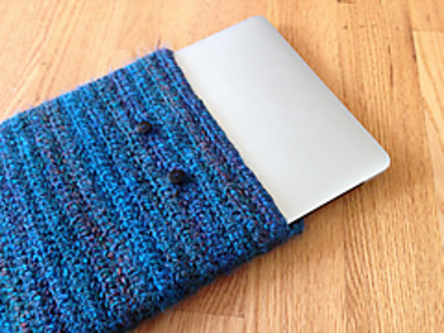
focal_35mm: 33
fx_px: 423
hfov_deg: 55.4
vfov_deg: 42.9
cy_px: 166
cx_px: 222
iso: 125
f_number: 2.4
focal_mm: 4.12
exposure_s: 1/20
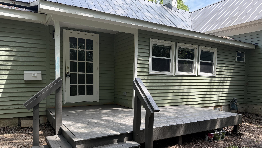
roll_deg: -1.3
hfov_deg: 69.9
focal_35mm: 27
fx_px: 188
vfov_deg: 42.6
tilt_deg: -4.0
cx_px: 131
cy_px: 91
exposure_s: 1/1230
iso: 100
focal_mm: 6.76
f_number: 1.78
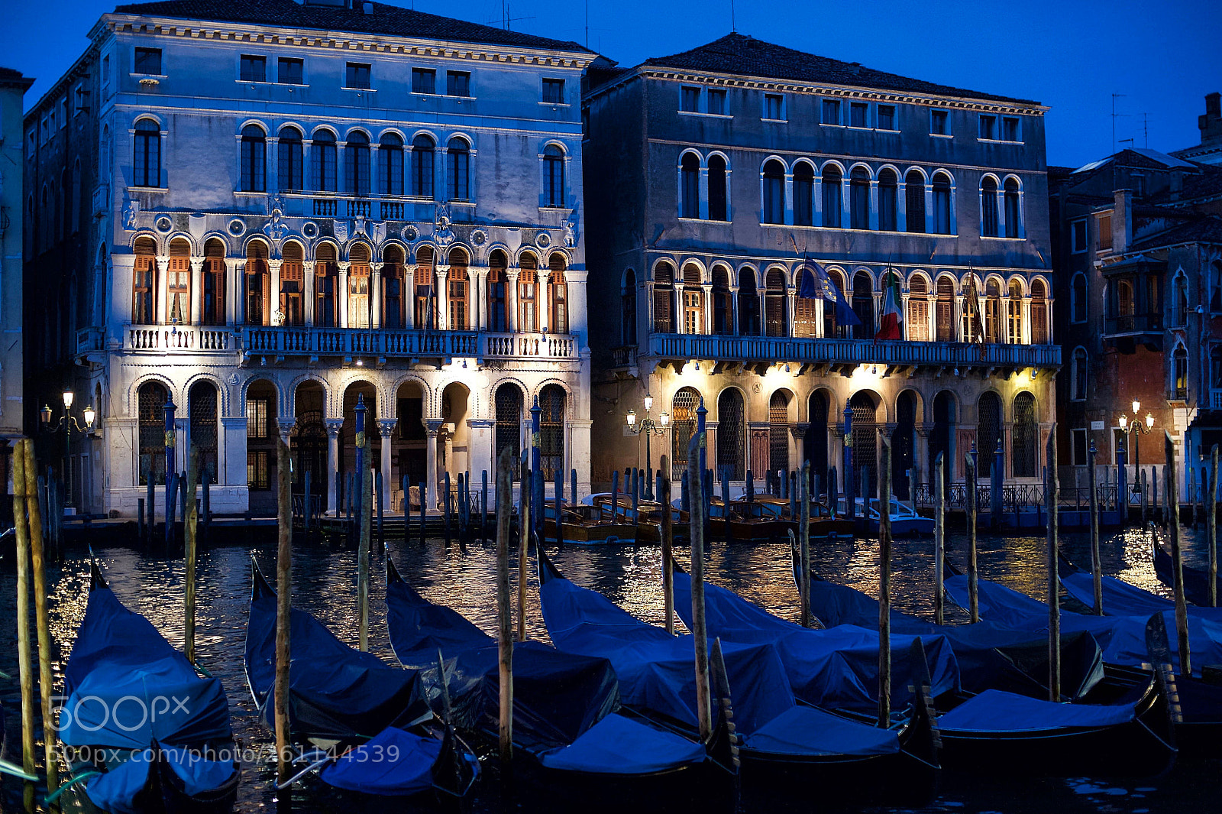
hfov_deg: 39.6
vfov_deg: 27.0
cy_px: 407
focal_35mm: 50
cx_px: 611
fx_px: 1696
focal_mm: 50
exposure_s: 1/50
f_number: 2.5
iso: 2500
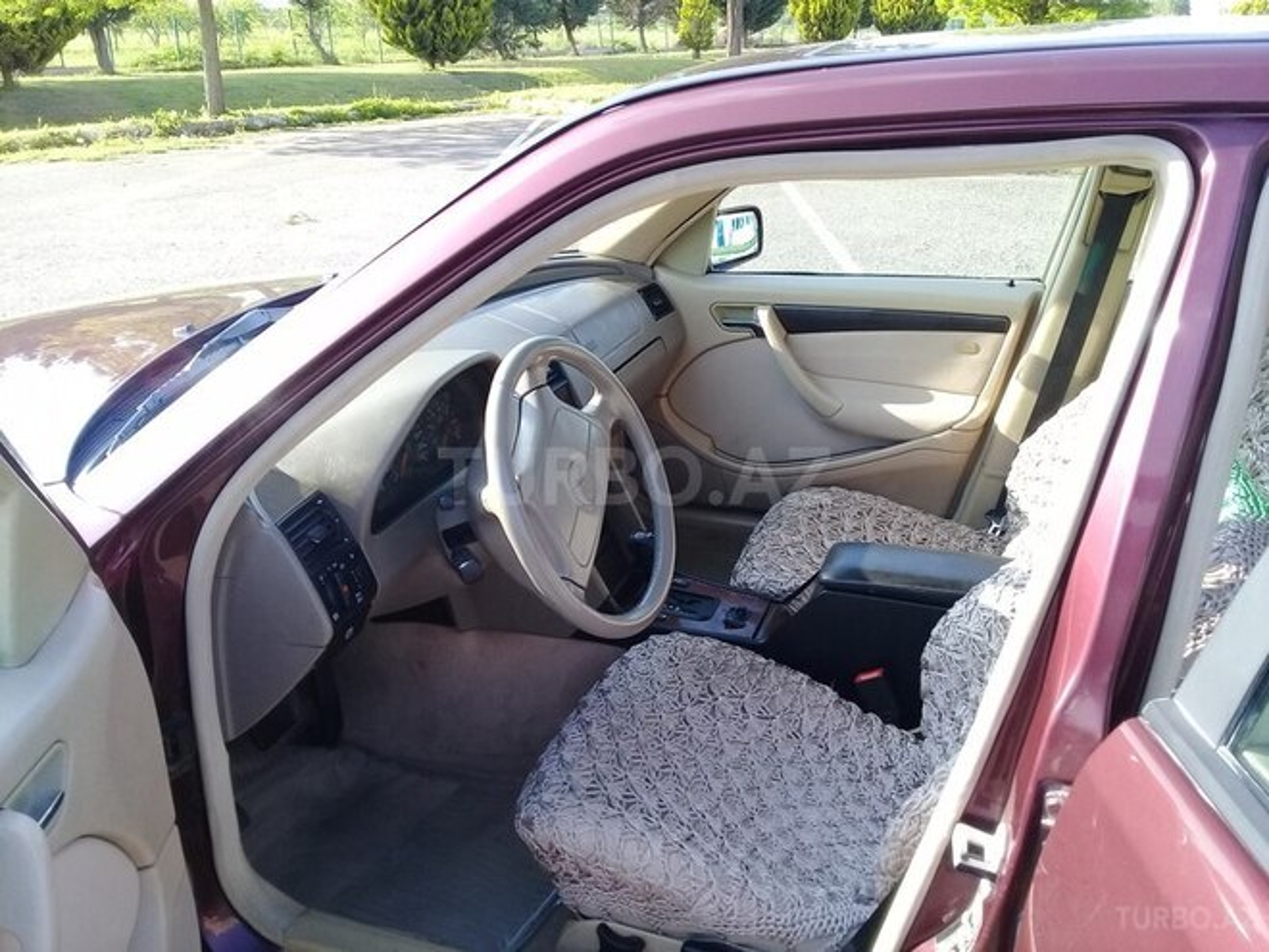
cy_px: 476
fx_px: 1136
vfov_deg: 45.4
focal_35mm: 31
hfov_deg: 58.4
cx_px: 634
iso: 50
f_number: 2.2
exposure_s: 1/140
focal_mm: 3.3
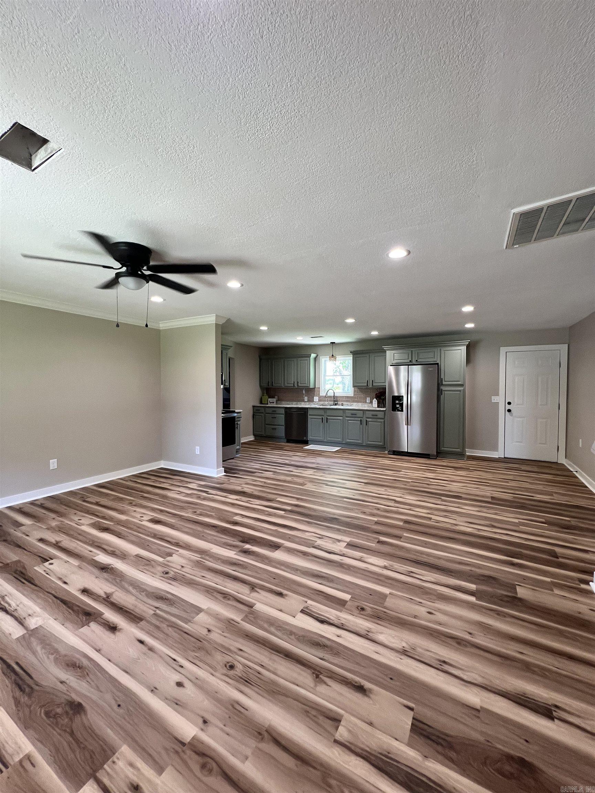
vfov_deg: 106.2
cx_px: 298
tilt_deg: -2.1
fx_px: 298
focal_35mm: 13
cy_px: 396
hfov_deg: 89.9
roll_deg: +0.8
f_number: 1.8
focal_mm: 1.57
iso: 125
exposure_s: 1/60
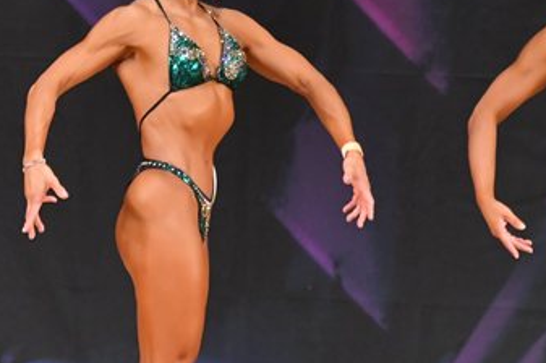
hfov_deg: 3.1
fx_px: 9939
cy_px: 216
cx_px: -56
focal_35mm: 656
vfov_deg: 2.1
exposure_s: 1/400
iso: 6400
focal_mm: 190
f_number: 5.6
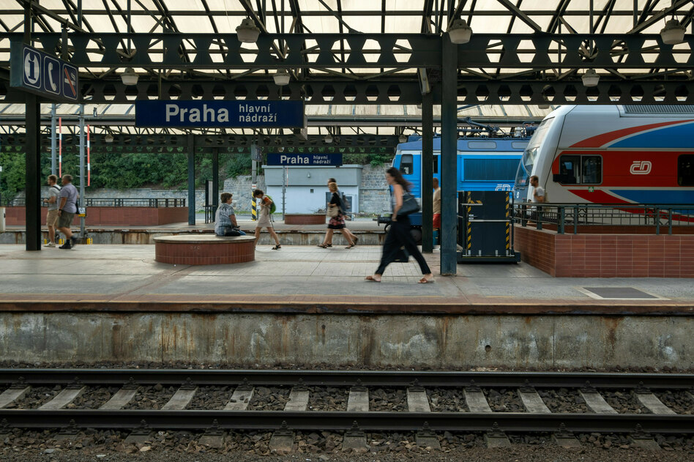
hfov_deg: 53.2
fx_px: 694
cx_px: 347
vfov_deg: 36.8
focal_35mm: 36
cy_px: 231
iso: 160
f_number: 5.6
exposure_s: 1/30
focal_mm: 24
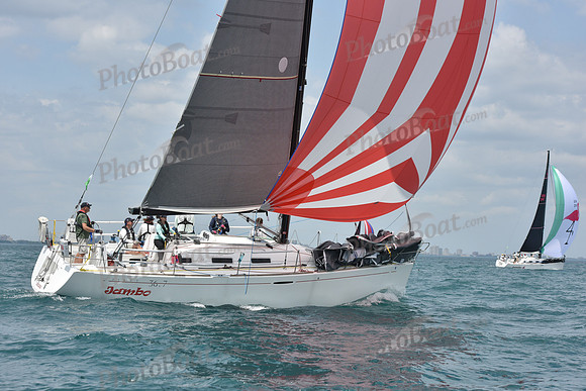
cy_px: 196
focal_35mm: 92
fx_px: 1498
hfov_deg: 22.1
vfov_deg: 14.9
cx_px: 293
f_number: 8
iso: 250
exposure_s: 1/1250
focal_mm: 92
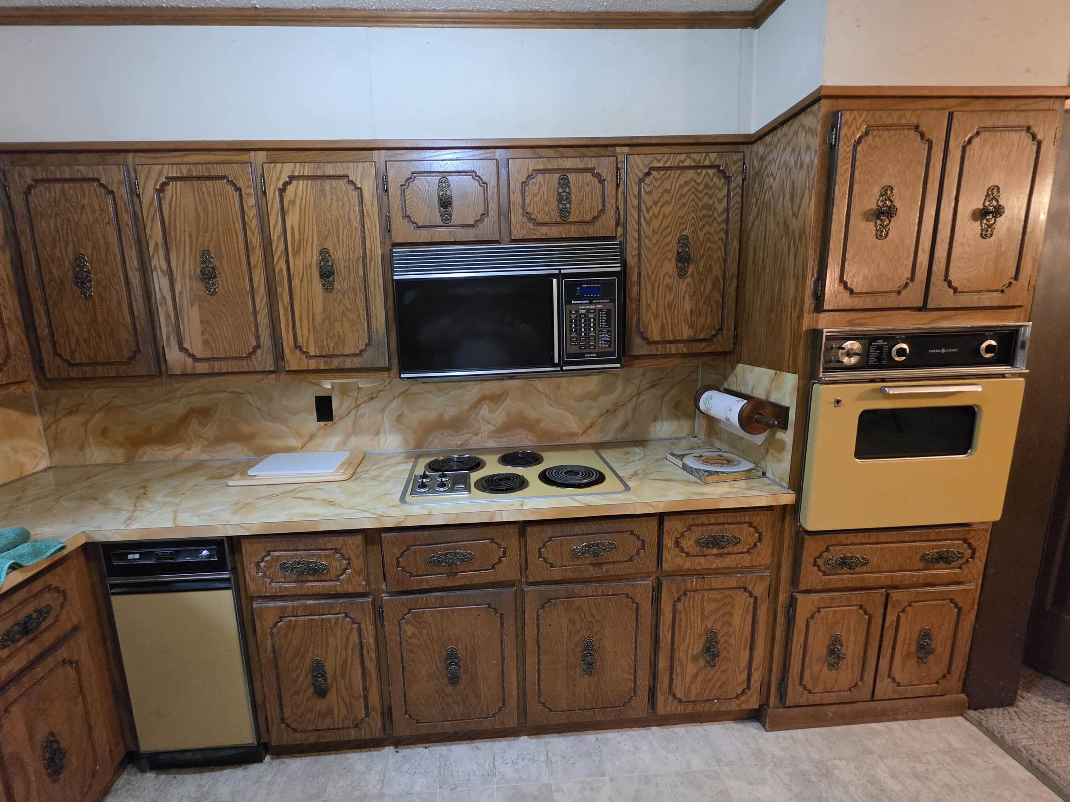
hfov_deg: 101.9
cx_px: 501
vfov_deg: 85.7
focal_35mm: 14
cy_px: 393
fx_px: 433
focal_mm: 2.2
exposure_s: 1/60
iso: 1250
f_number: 1.9
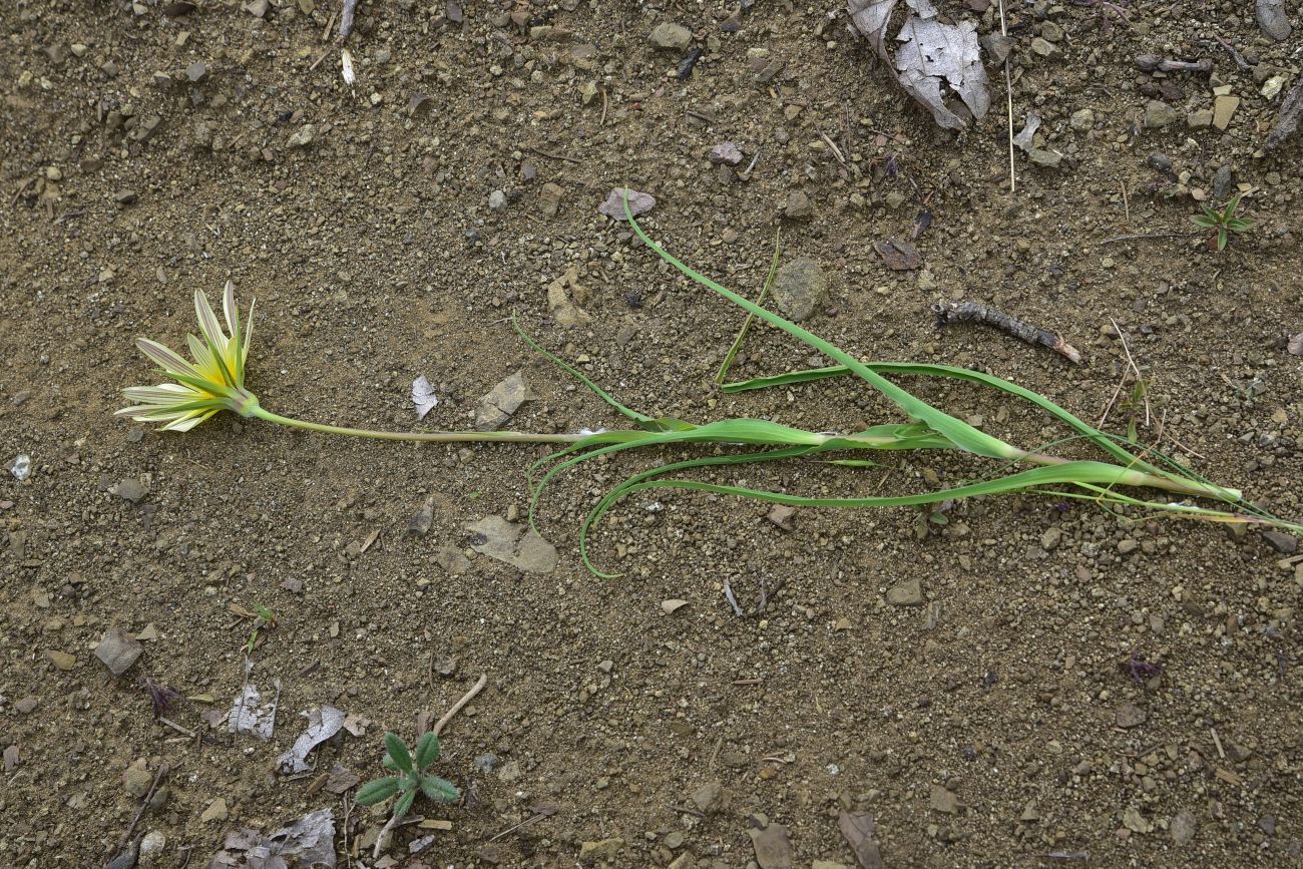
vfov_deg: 27.0
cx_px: 652
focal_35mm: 50
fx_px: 1810
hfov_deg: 39.6
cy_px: 434
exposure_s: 1/160
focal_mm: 50
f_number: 14
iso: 250
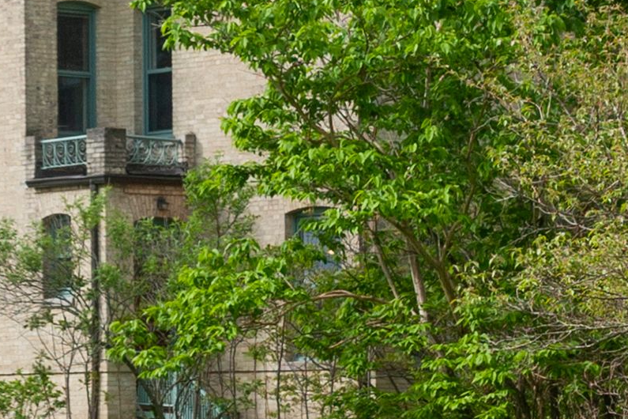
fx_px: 3733
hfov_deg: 9.5
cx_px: -9
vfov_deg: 6.4
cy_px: 58
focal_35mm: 214
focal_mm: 40
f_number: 8
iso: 400
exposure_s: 1/800
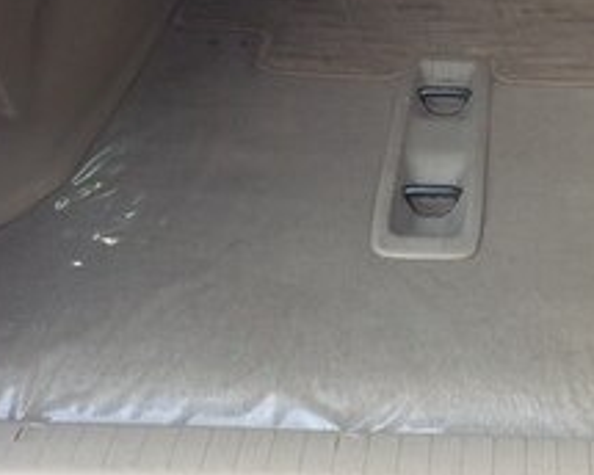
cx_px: 522
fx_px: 1529
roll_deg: -2.4
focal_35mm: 87
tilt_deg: -17.3
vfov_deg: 17.0
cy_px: -68
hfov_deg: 21.5
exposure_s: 1/100
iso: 40
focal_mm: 4.15
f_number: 2.2
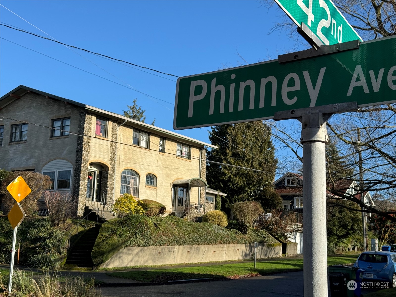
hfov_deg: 39.7
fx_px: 549
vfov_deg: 30.3
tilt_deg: +9.5
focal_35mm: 48
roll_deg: -1.5
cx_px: 198
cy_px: 148
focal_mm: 6.86
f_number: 1.78
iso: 64
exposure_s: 1/2959
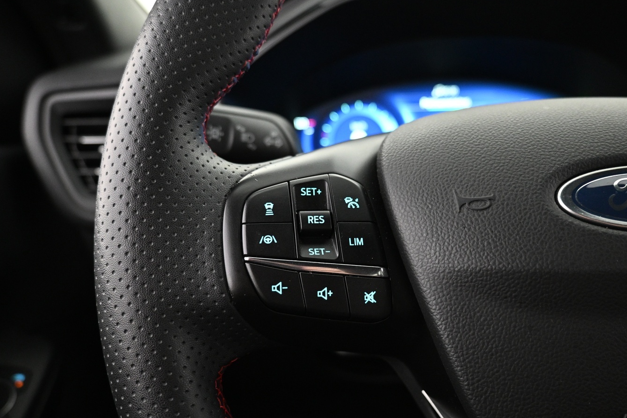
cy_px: 223
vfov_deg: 44.9
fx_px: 505
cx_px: 327
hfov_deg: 63.6
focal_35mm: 29
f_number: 3.5
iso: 1600
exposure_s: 1/15
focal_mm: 16
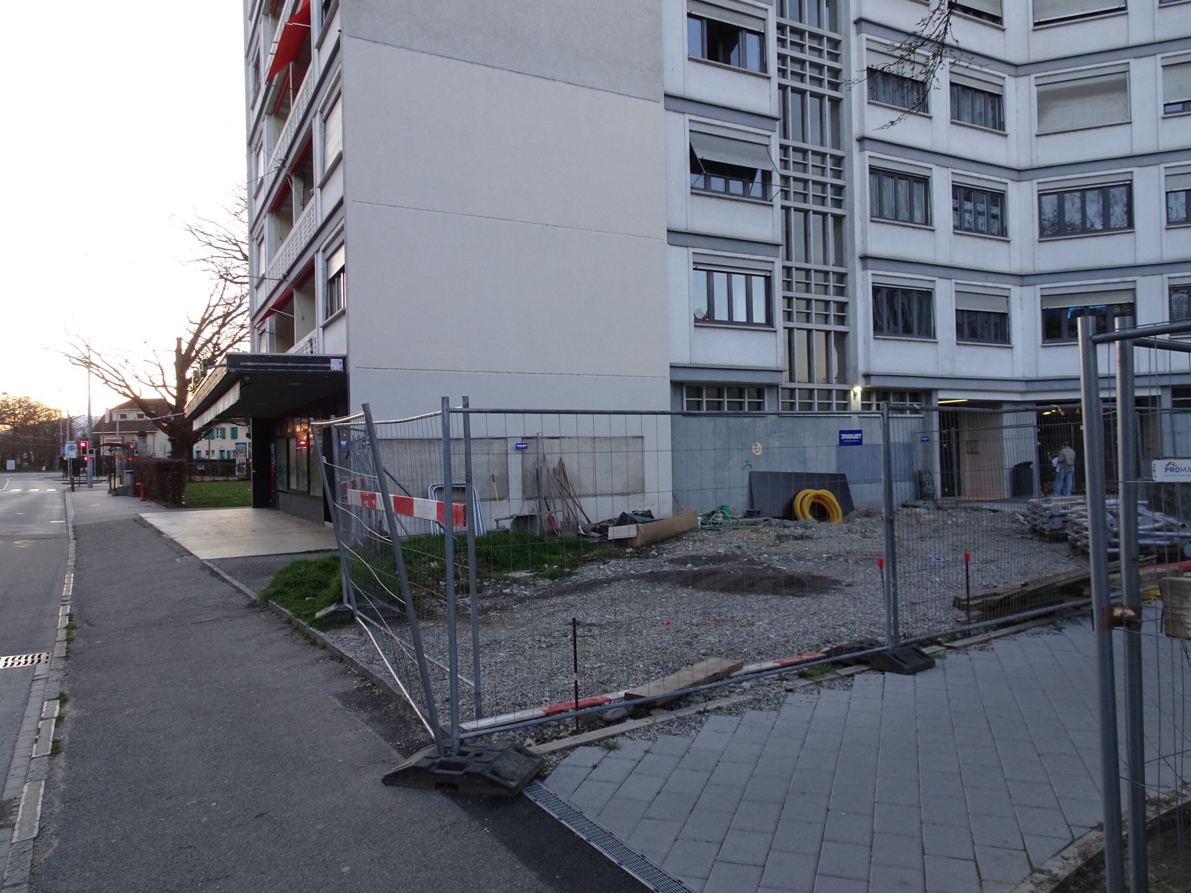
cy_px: 446
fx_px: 826
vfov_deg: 56.8
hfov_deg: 71.6
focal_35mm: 24
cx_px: 596
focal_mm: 4.1
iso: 80
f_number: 3.5
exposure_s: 1/30
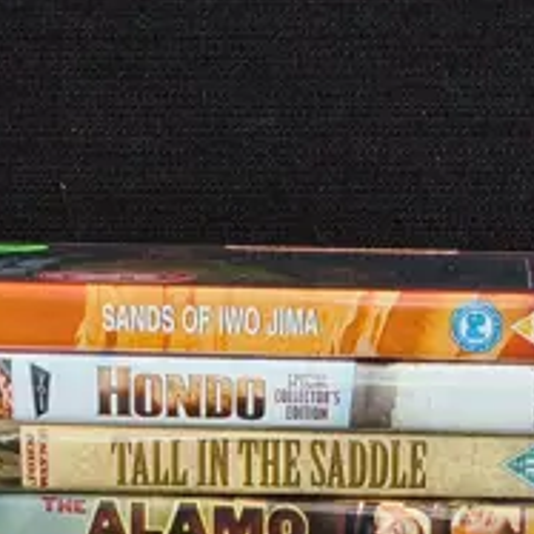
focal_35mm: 131
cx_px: 288
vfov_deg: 12.9
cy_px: 671
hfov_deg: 13.3
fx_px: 2286
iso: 32
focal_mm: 2.87
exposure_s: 1/100
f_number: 2
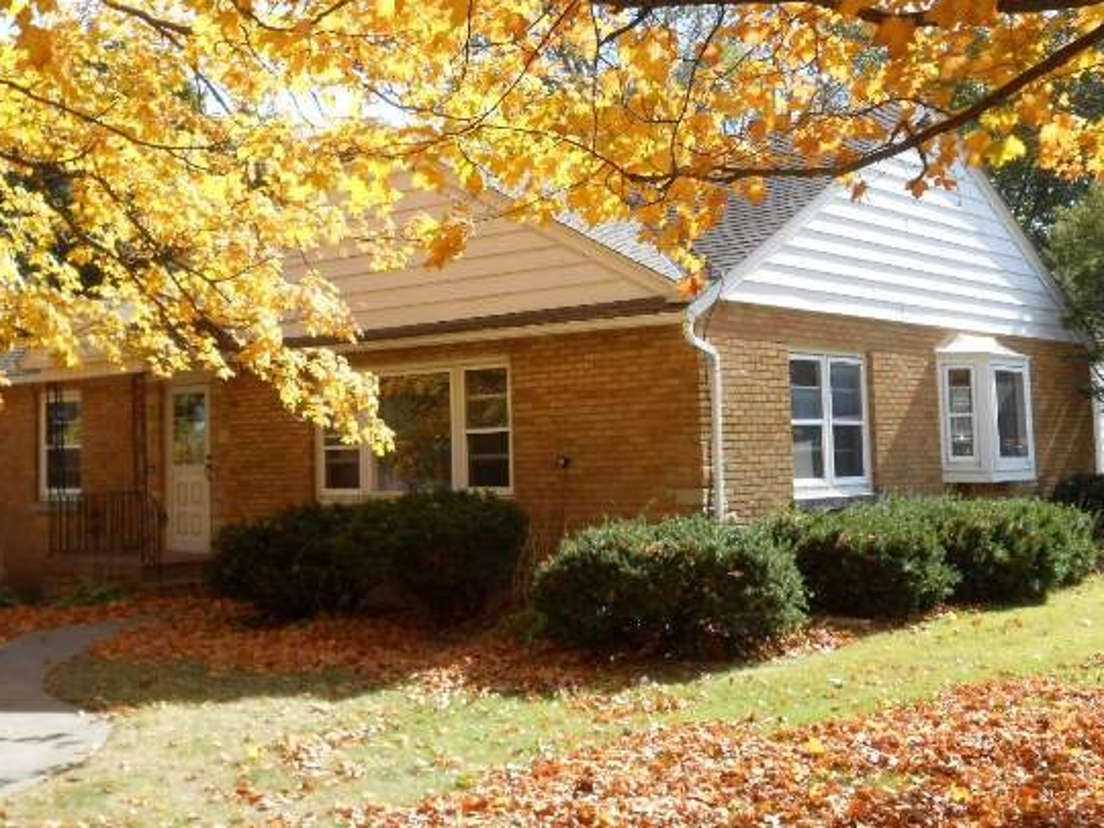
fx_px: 1435
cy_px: 370
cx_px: 466
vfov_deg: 32.2
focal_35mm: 45
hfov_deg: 42.0
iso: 80
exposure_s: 1/200
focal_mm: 6.8
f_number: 4.2
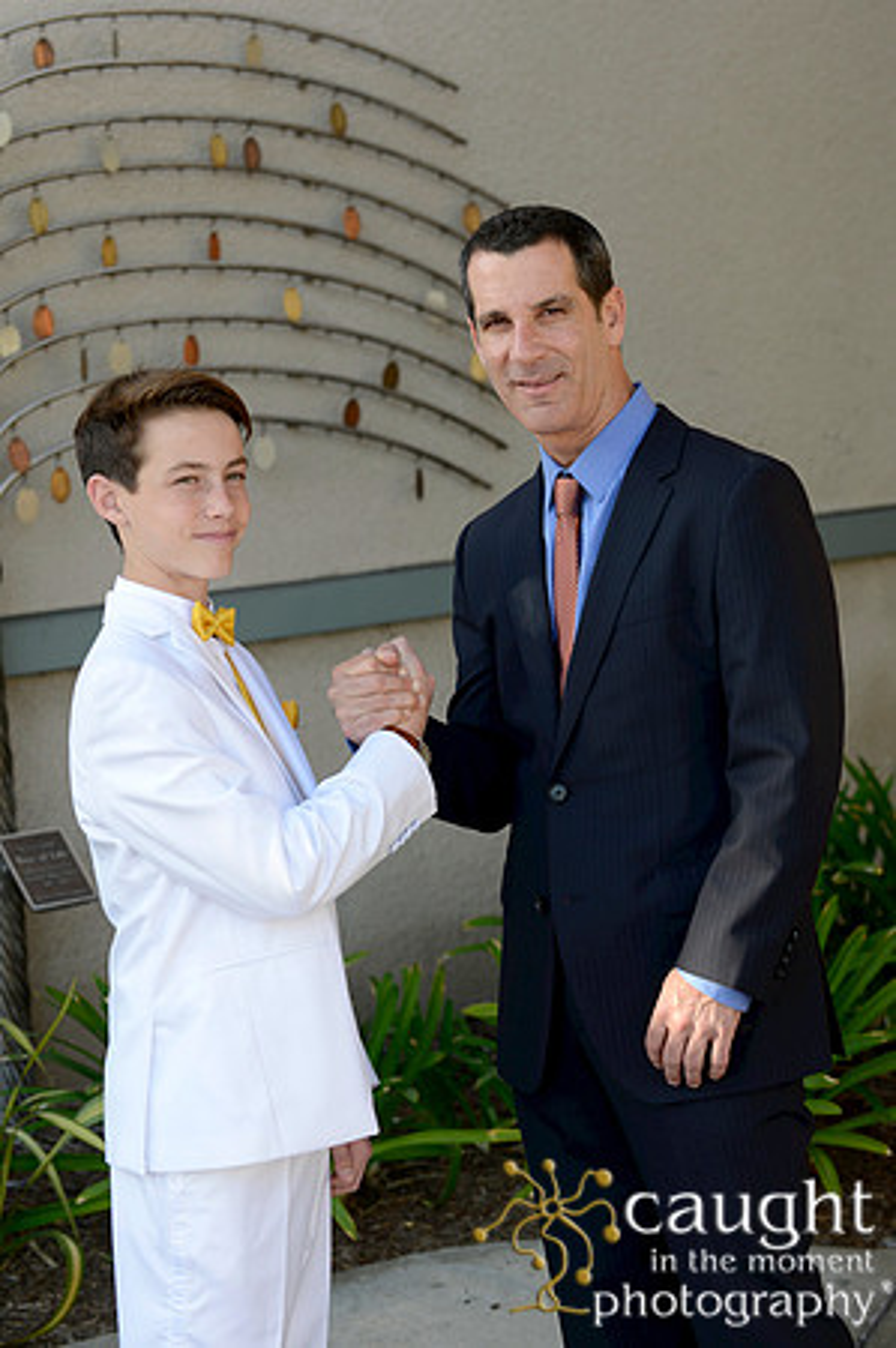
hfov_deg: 17.5
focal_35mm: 78
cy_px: 674
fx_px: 2919
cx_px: 448
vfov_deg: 26.0
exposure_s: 1/320
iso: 250
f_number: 4
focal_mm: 78
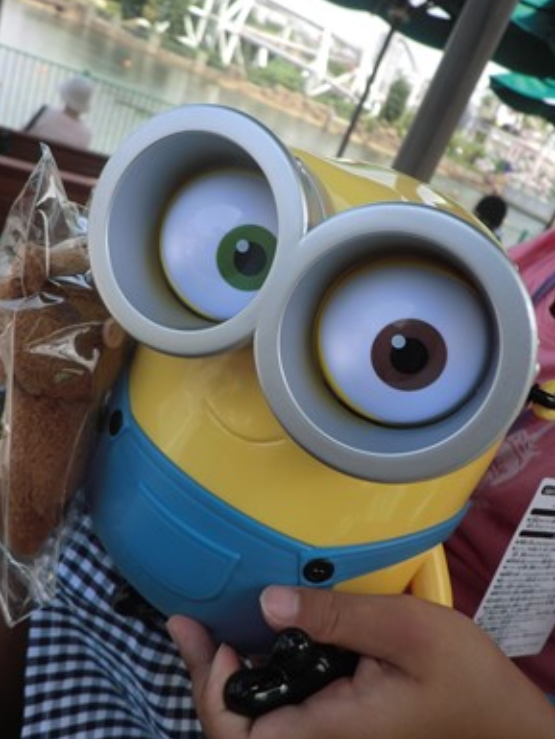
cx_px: 275
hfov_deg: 51.4
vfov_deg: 65.3
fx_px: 577
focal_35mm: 27
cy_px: 365
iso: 50
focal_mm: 4.7
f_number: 2.8
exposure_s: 1/400
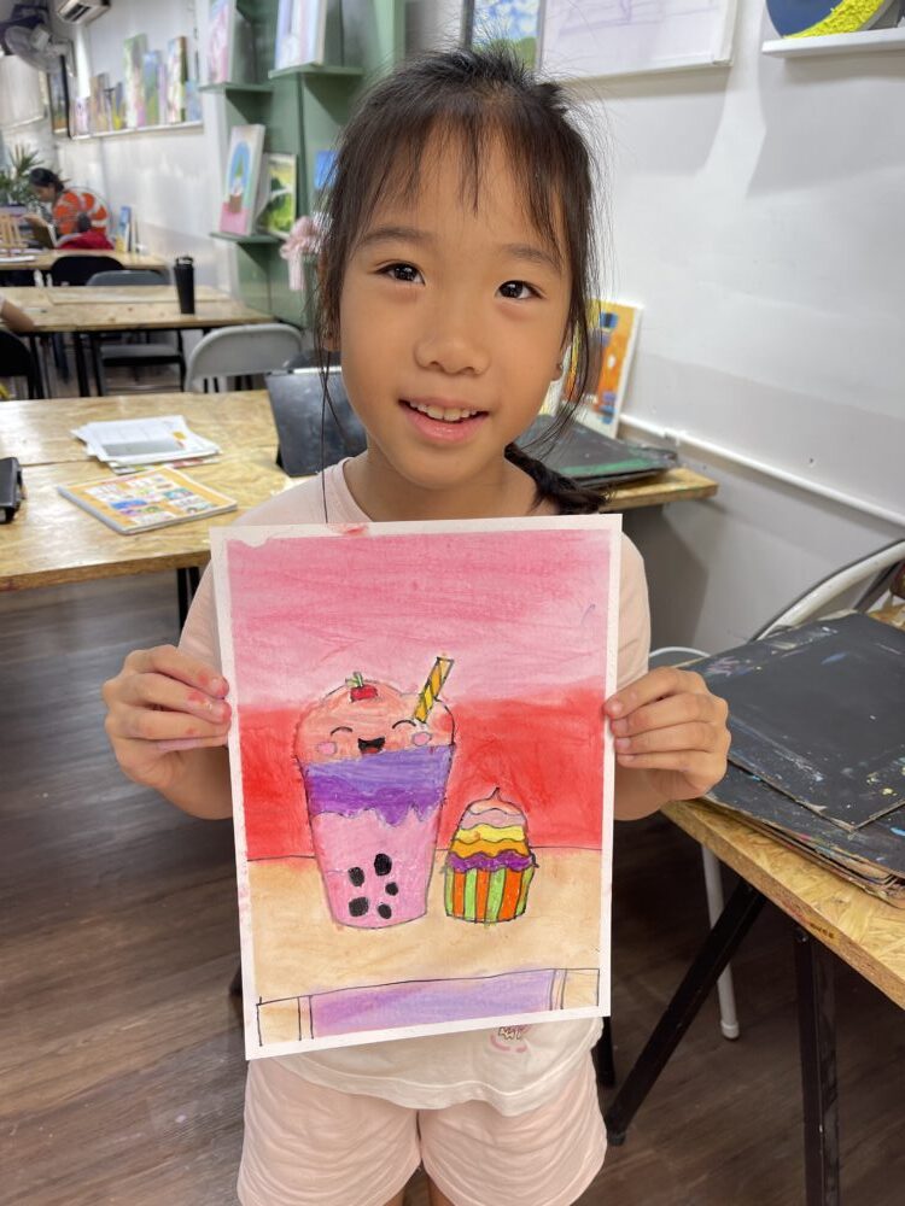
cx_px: 452
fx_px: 871
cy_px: 603
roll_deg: -1.7
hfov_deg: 54.9
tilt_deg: -25.0
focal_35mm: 25
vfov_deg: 69.4
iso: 40
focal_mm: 5.1
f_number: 1.6
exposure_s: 1/121
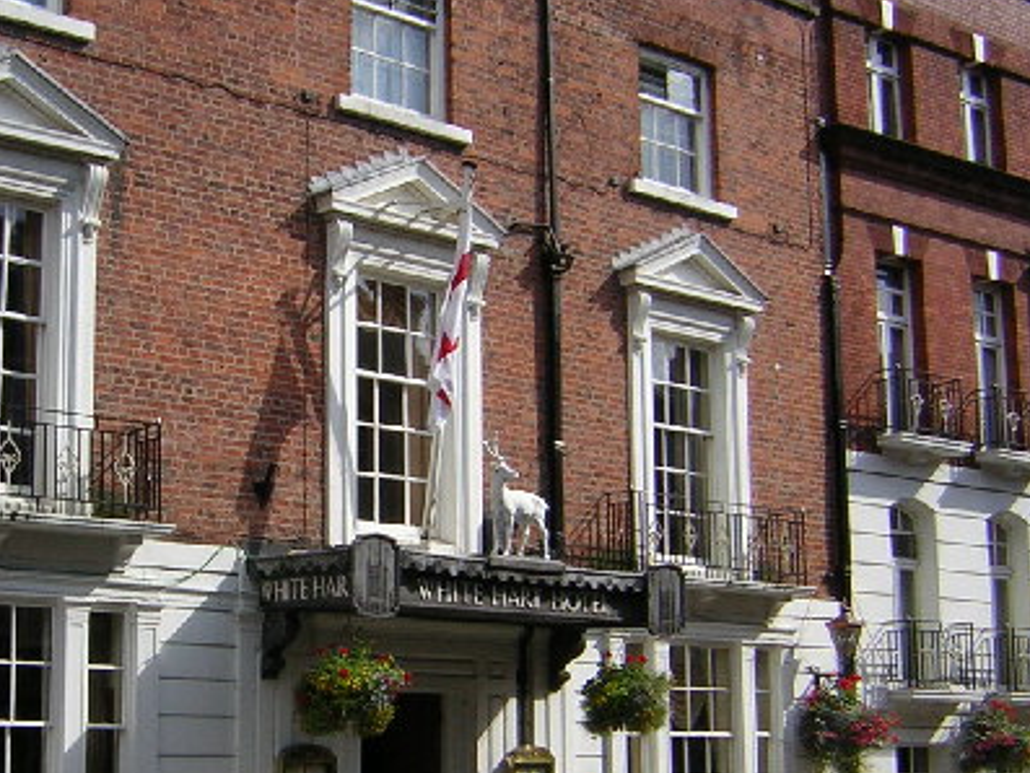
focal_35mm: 58
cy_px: 503
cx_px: 368
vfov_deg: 25.1
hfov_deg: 33.0
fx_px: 1726
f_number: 5.2
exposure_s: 1/385
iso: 50
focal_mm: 4.7
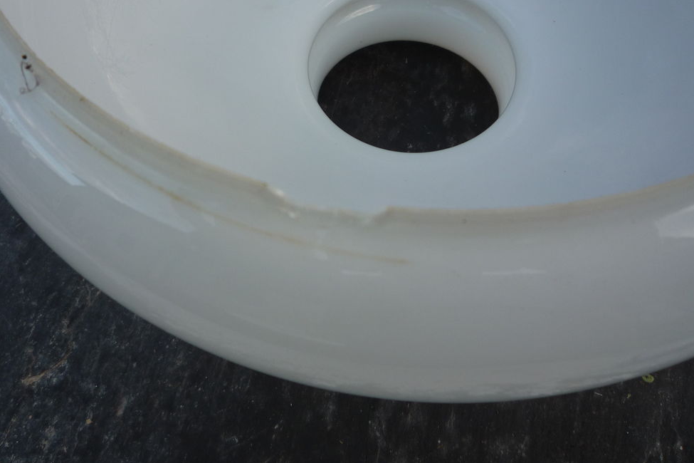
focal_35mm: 32
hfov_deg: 58.7
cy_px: 198
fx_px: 617
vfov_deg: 41.0
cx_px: 343
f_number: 3.3
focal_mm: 5.2
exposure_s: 1/80
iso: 100
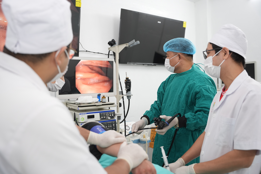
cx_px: 130
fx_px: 227
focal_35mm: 31
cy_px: 87
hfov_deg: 59.8
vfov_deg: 42.0
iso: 500
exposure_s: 1/125
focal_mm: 31.3
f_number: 3.2
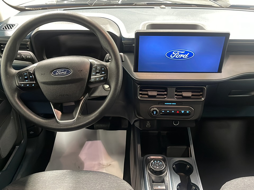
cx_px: 127
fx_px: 205
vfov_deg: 49.7
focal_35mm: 28
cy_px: 95
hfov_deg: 63.4
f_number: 1.6
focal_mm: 5.1
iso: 800
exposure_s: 1/40
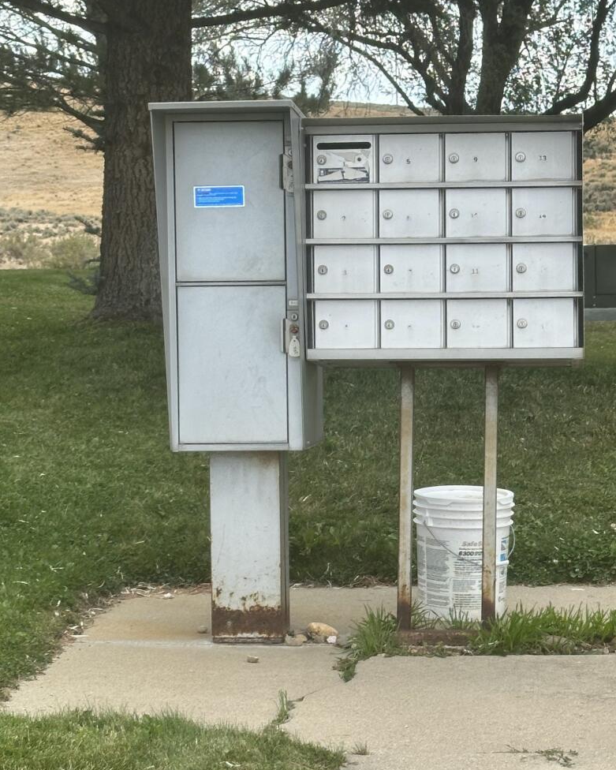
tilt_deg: -7.2
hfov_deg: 16.0
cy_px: 478
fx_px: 2187
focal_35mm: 96
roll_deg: +1.5
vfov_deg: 19.9
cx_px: 363
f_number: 1.78
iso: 64
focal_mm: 6.86
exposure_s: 1/1212
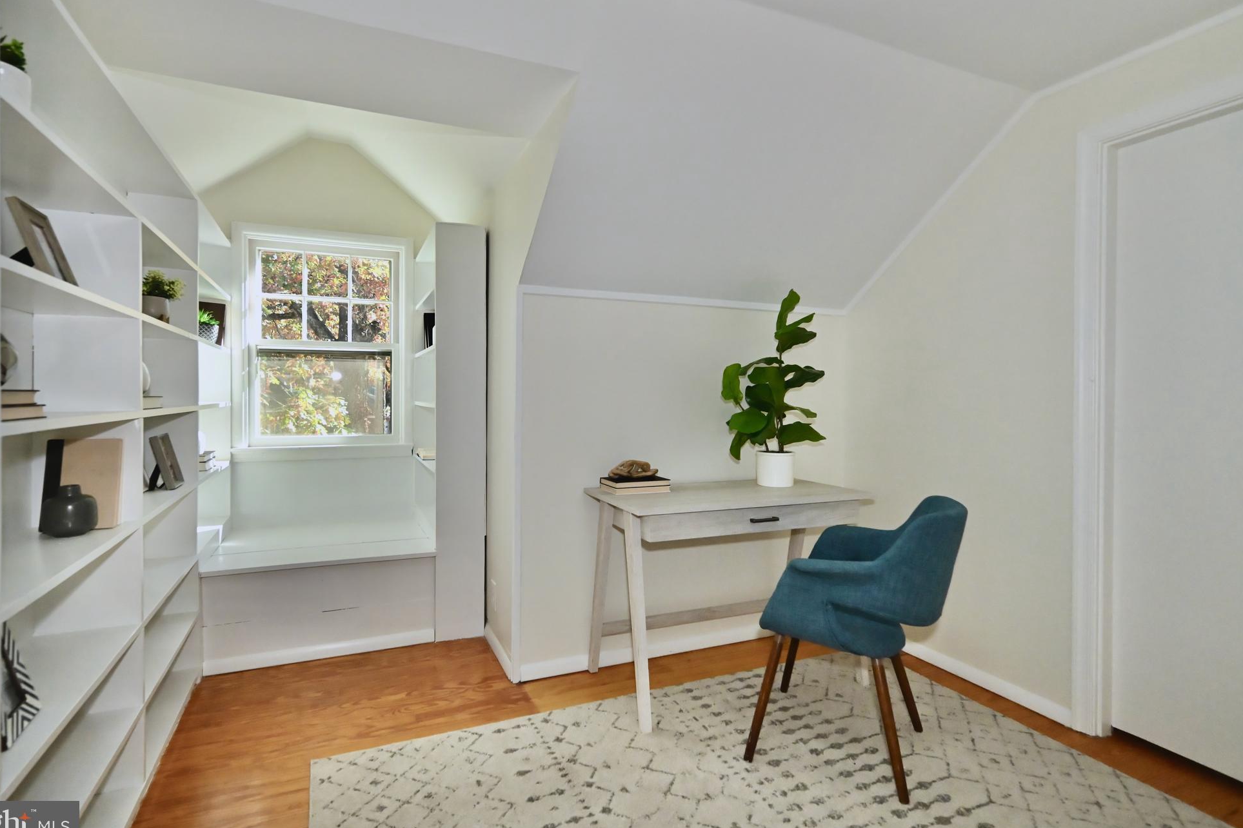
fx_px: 587
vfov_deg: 70.4
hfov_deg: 93.2
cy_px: 408
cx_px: 596
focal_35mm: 17
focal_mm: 16
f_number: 4
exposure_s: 1/4000
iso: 5600
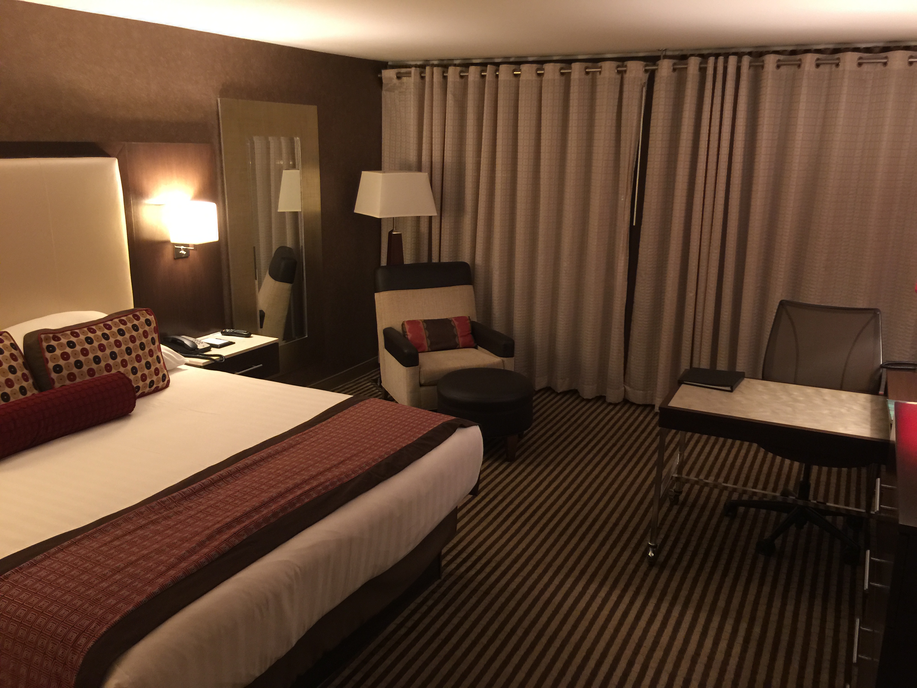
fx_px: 768
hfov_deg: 61.7
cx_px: 458
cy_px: 344
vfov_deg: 48.2
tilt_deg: -15.0
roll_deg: -0.5
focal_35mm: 29
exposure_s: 1/4
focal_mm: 4.15
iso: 64
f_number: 2.2
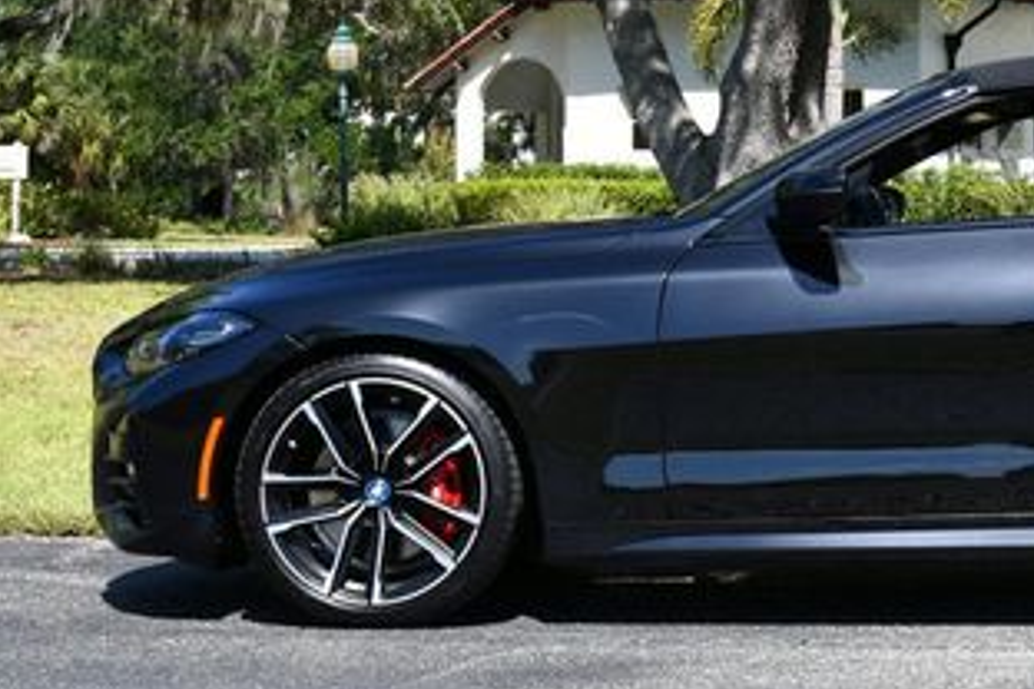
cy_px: 36
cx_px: 1027
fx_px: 3303
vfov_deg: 11.8
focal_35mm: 115
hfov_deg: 17.4
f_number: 8
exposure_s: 1/250
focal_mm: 28
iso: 160
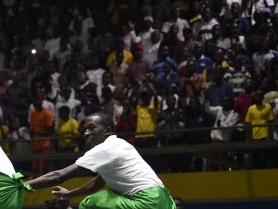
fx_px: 1680
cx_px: 18
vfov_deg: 7.1
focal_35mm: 209
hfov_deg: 9.4
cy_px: 189
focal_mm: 105
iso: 5000
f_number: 5.3
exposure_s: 1/400
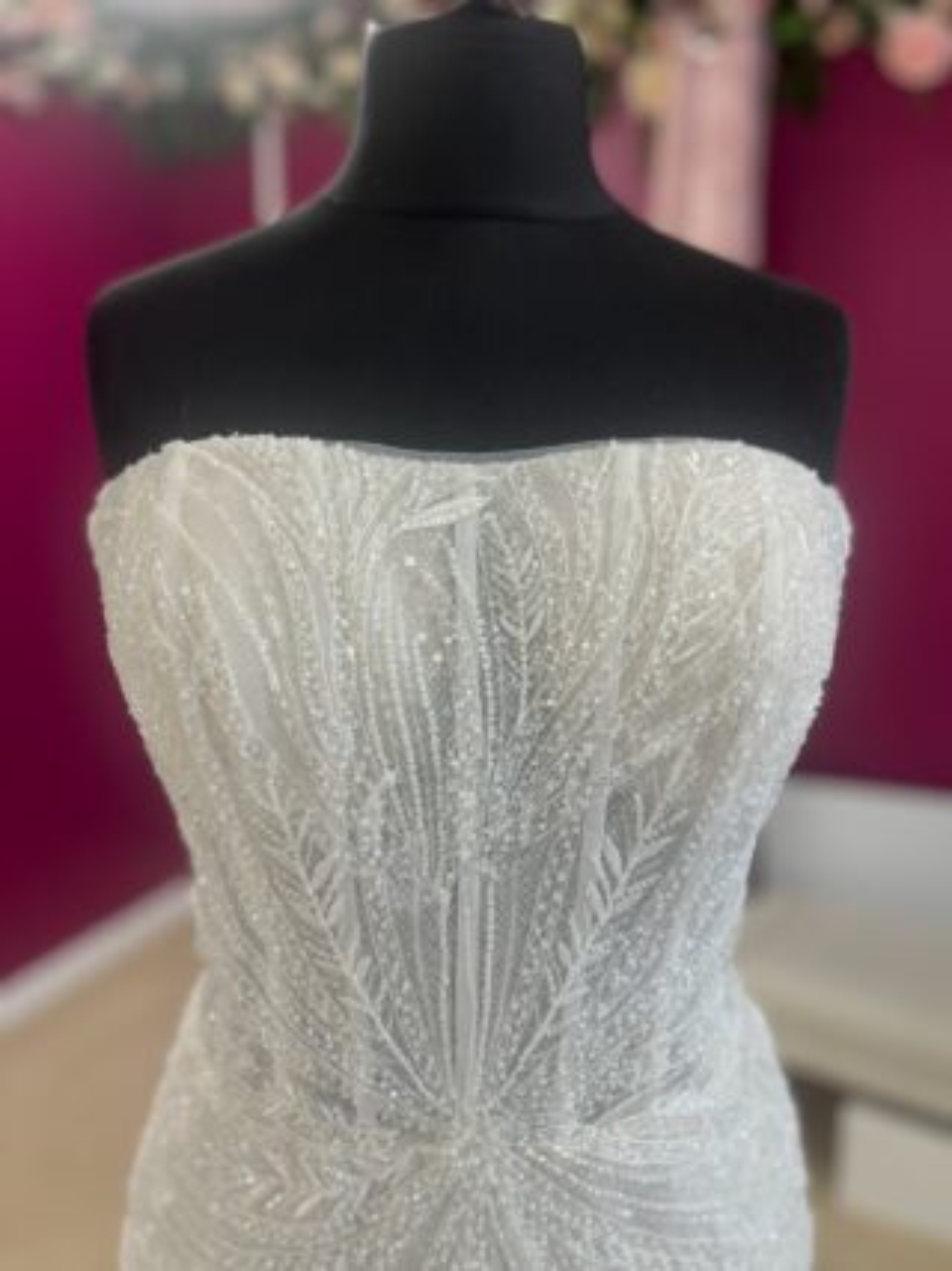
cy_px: 636
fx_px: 954
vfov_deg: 67.3
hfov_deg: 53.0
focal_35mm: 26
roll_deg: +0.2
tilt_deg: -10.2
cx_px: 476
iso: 100
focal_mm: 5.1
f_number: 1.6
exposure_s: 1/100
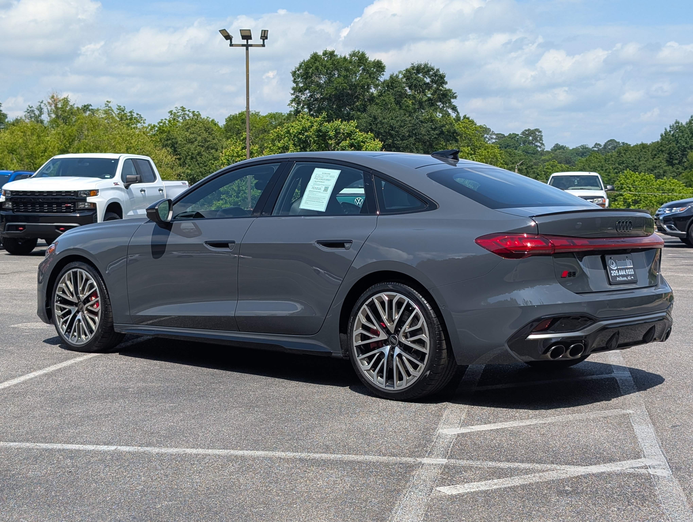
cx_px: 346
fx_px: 982
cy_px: 261
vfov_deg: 29.7
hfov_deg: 38.9
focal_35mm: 49
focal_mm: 6.9
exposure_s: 1/900
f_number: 1.68
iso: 19
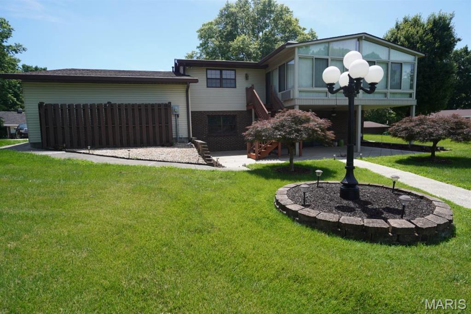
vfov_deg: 63.2
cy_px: 157
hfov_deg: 85.4
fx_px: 255
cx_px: 236
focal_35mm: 20
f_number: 4.5
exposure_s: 1/400
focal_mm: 13
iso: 100
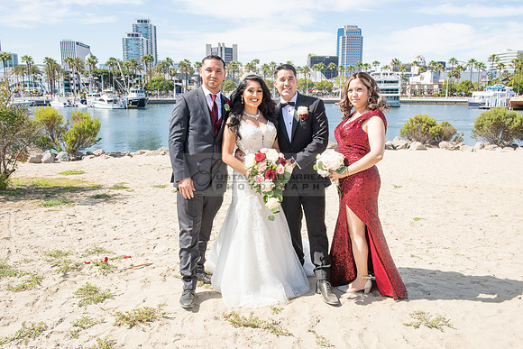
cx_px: 262
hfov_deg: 60.3
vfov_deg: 42.3
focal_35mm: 31
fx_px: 450
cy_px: 174
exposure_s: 1/200
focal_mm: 31
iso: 200
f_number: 11
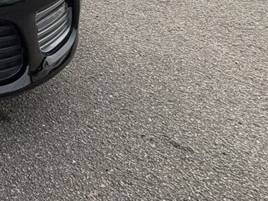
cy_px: -79
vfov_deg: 20.6
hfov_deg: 21.0
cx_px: -212
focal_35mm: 63
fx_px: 488
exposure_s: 1/1748
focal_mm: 2.22
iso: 50
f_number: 2.2
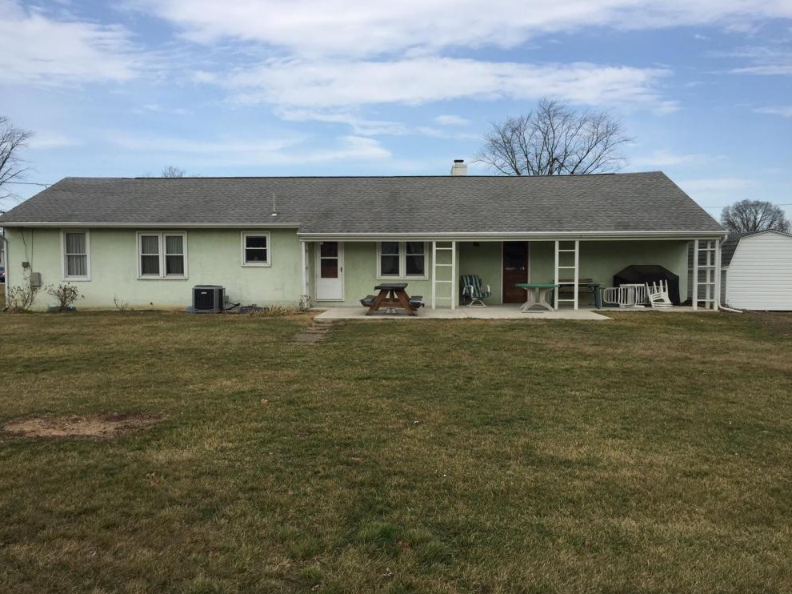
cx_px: 383
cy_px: 300
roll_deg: -0.5
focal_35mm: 30
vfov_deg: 46.8
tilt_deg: -2.8
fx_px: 686
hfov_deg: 60.0
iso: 32
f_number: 2.2
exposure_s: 1/1582
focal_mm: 4.15
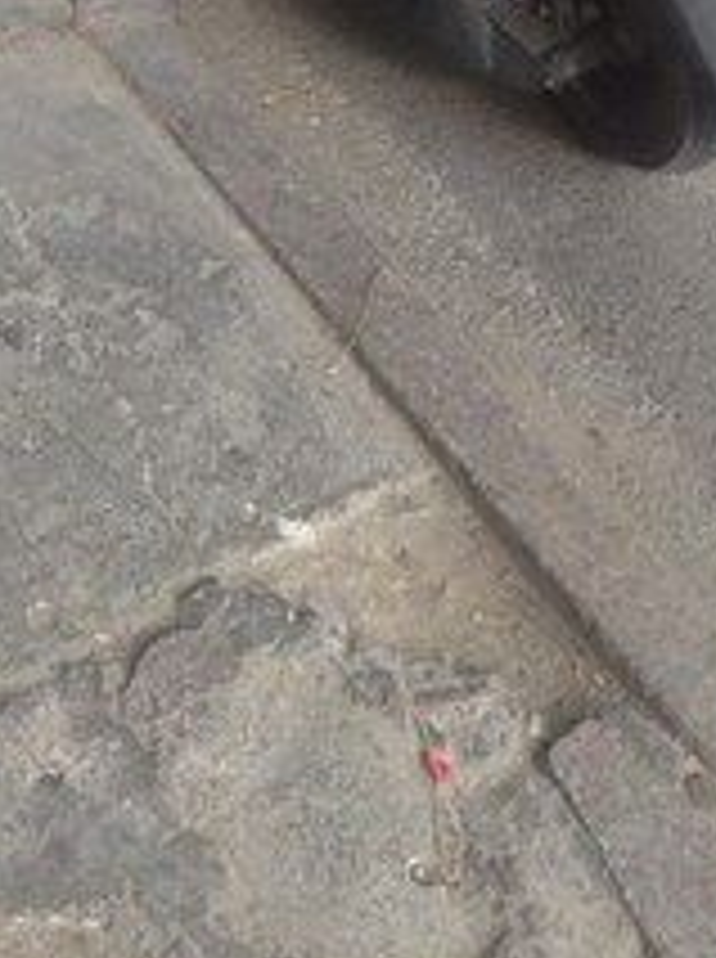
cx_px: 315
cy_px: -117
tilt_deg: -33.5
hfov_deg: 19.1
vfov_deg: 23.7
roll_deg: -17.1
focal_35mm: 77
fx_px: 2130
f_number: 2.4
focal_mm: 4.12
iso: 80
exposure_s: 1/120
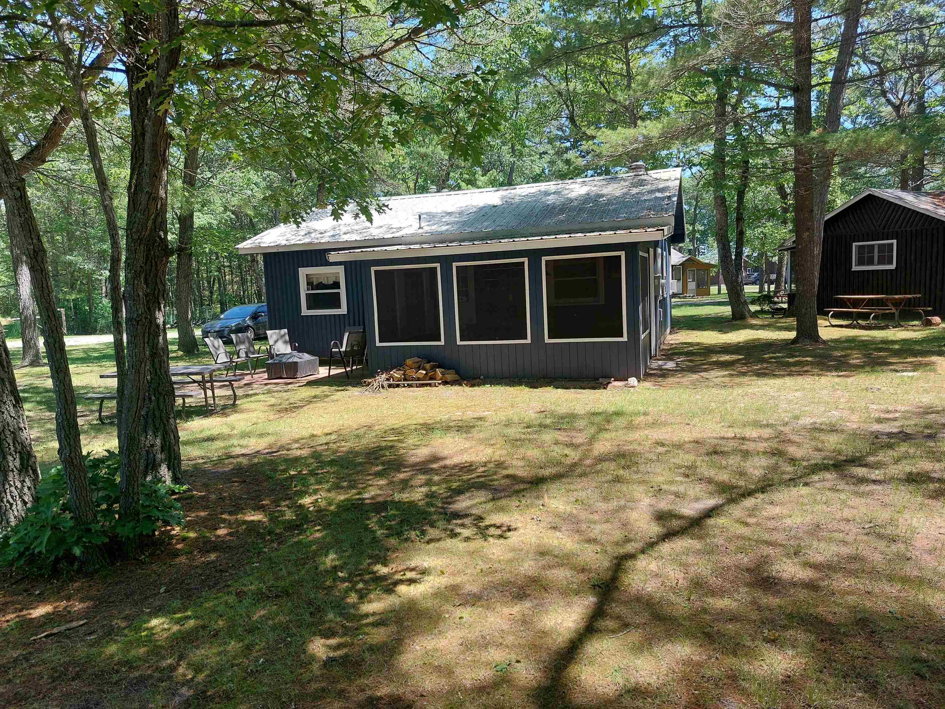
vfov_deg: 56.8
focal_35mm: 24
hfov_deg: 71.6
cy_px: 354
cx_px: 472
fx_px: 655
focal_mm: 5.23
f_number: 1.8
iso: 25
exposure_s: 1/189
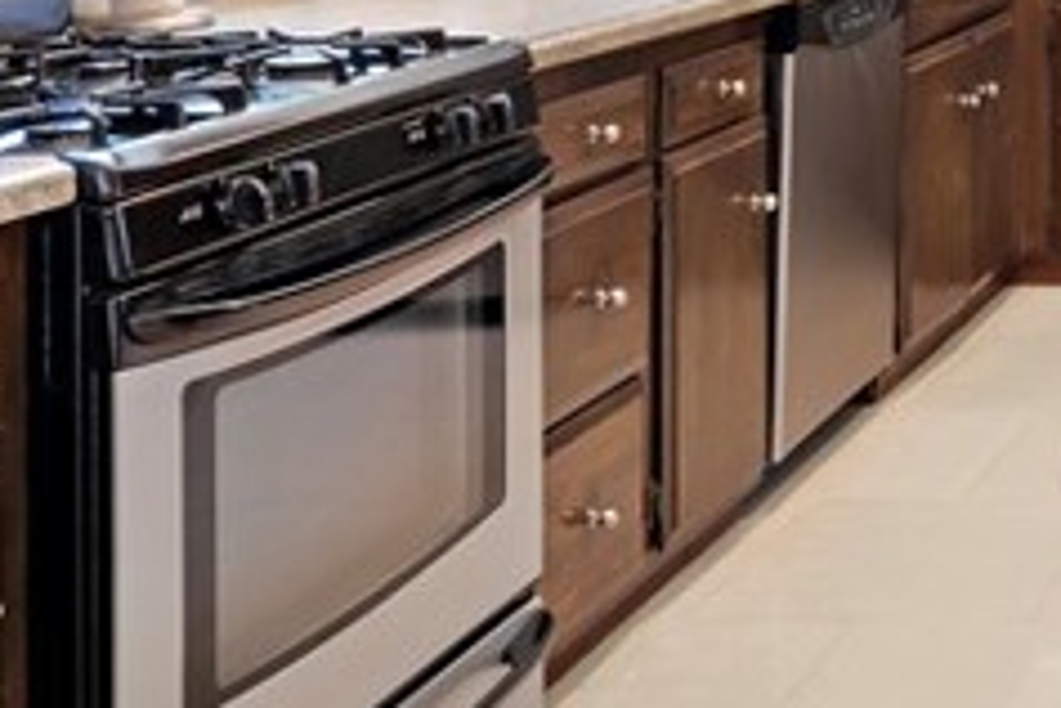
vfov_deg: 18.1
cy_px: -273
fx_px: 2033
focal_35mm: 69
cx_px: 1616
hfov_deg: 23.2
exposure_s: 1.3
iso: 250
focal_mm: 16
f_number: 8
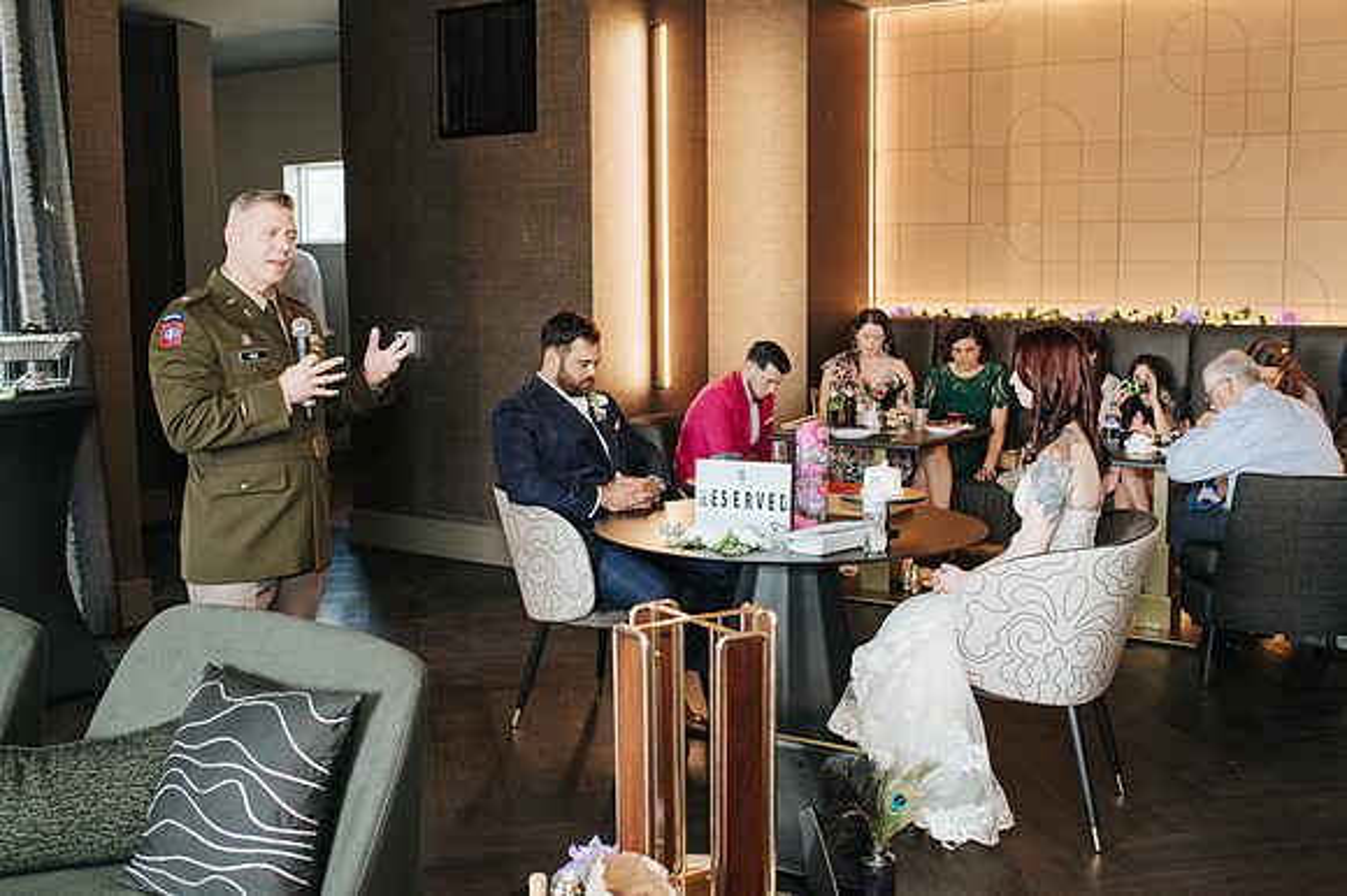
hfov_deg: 49.1
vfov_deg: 33.8
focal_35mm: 39
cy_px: 447
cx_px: 676
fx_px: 1475
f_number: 3.5
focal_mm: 35
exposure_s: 1/200
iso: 1000
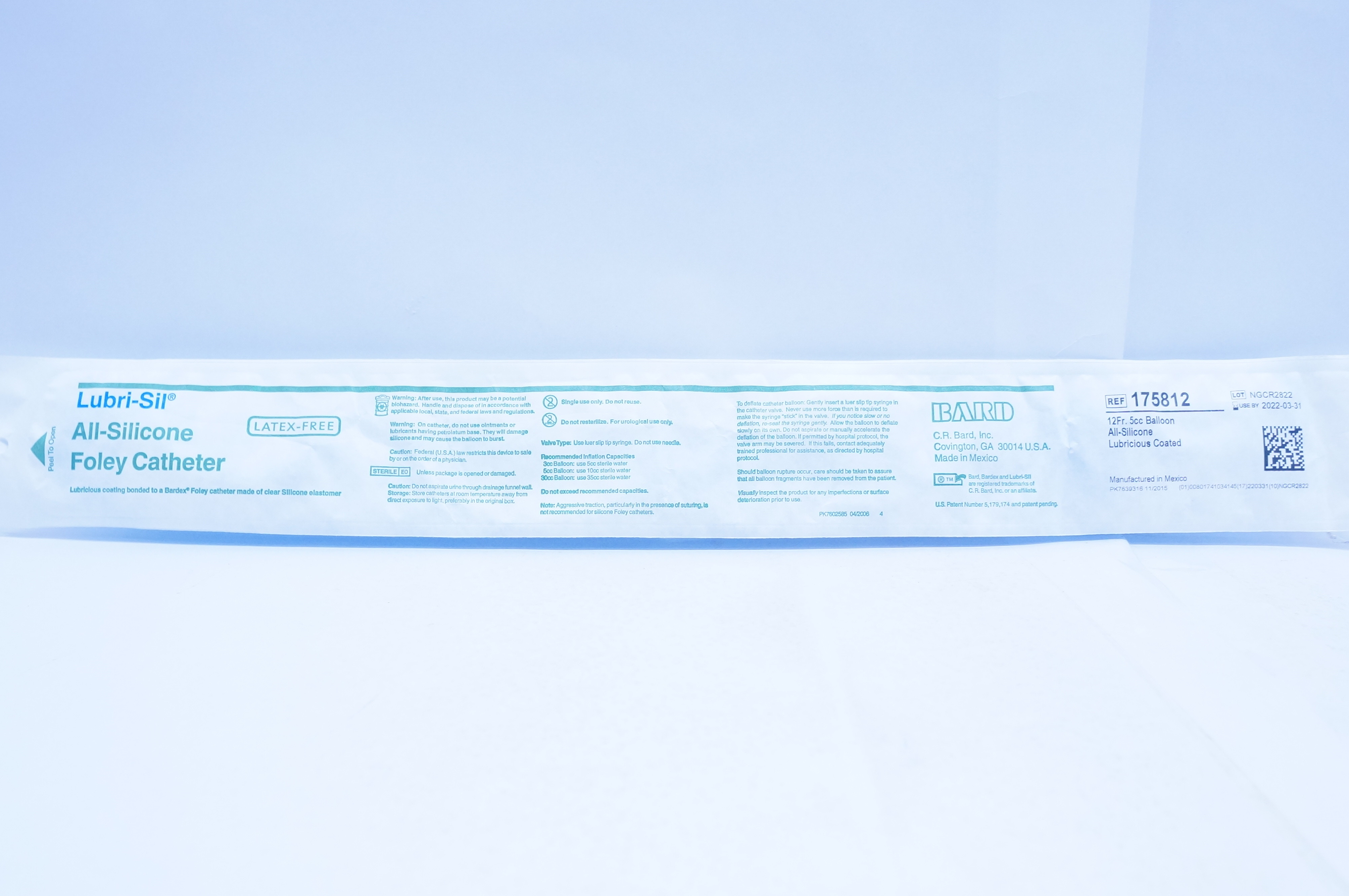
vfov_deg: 39.9
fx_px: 1235
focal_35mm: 33
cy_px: 470
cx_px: 688
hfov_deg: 57.3
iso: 800
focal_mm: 18
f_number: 4.5
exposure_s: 1/200
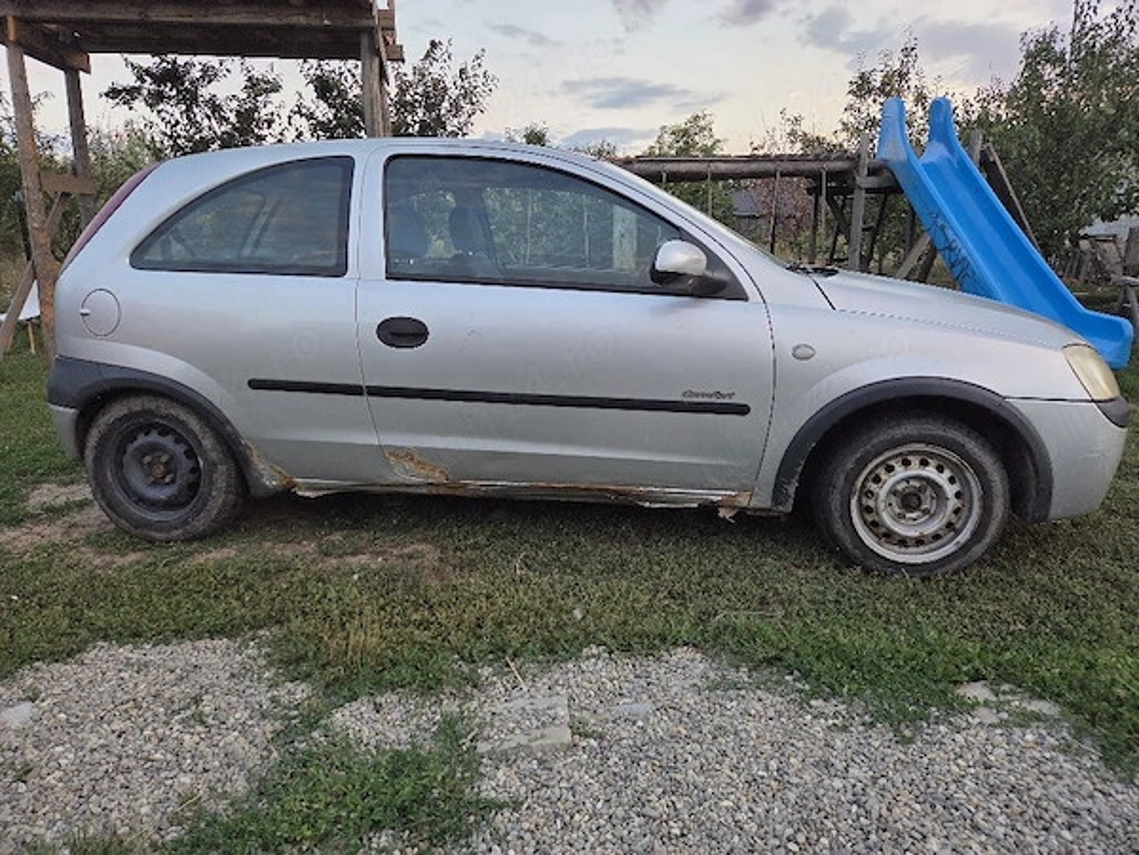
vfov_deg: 58.9
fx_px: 757
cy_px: 428
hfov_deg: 73.9
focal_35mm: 23
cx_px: 570
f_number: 1.8
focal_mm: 5.4
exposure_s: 1/182
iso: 80
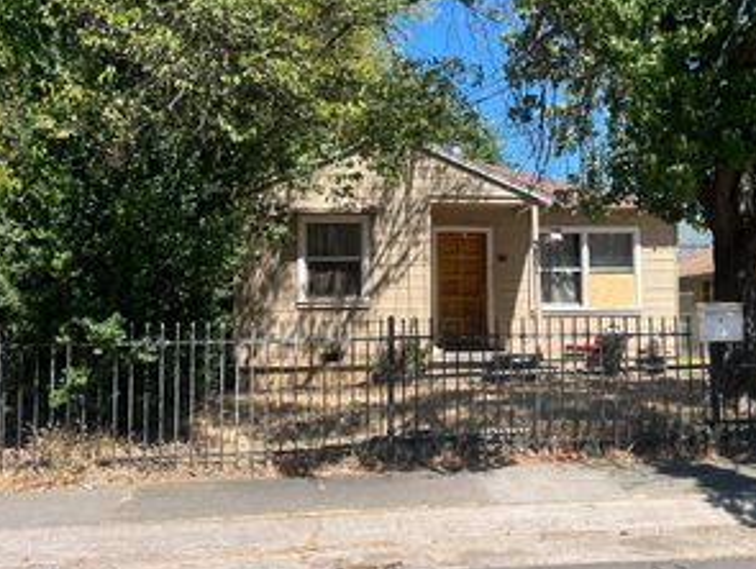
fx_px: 962
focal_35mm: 44
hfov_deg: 42.4
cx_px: 495
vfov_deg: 32.9
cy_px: 242
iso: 50
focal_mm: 5.7
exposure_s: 1/2123
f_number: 1.5
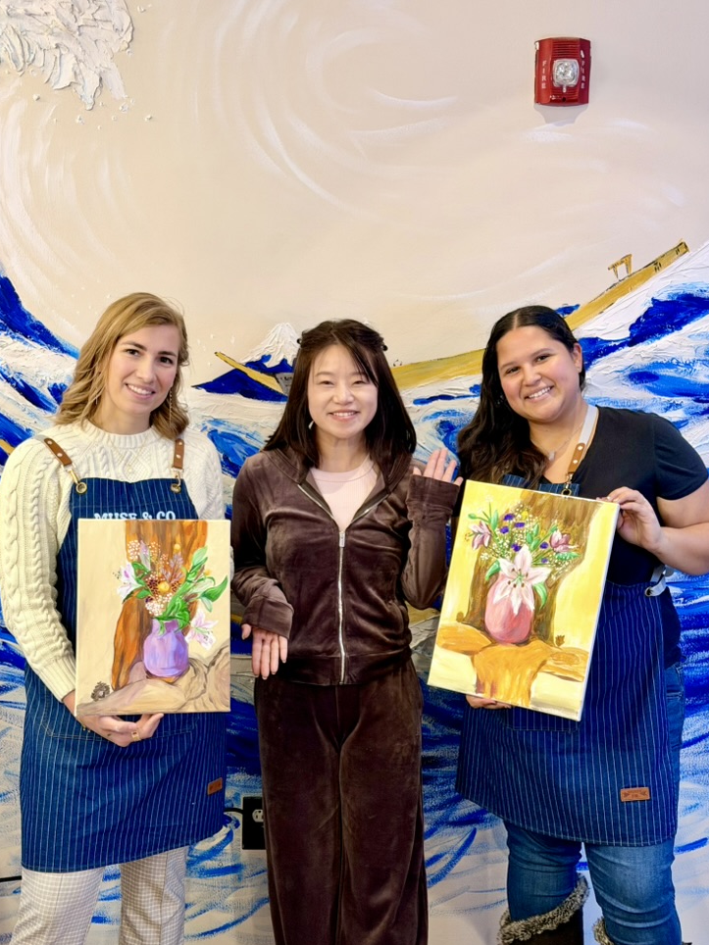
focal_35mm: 51
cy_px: 486
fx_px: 1393
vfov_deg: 37.5
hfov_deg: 28.6
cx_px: 354
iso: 250
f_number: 1.78
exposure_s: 1/60
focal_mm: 6.76
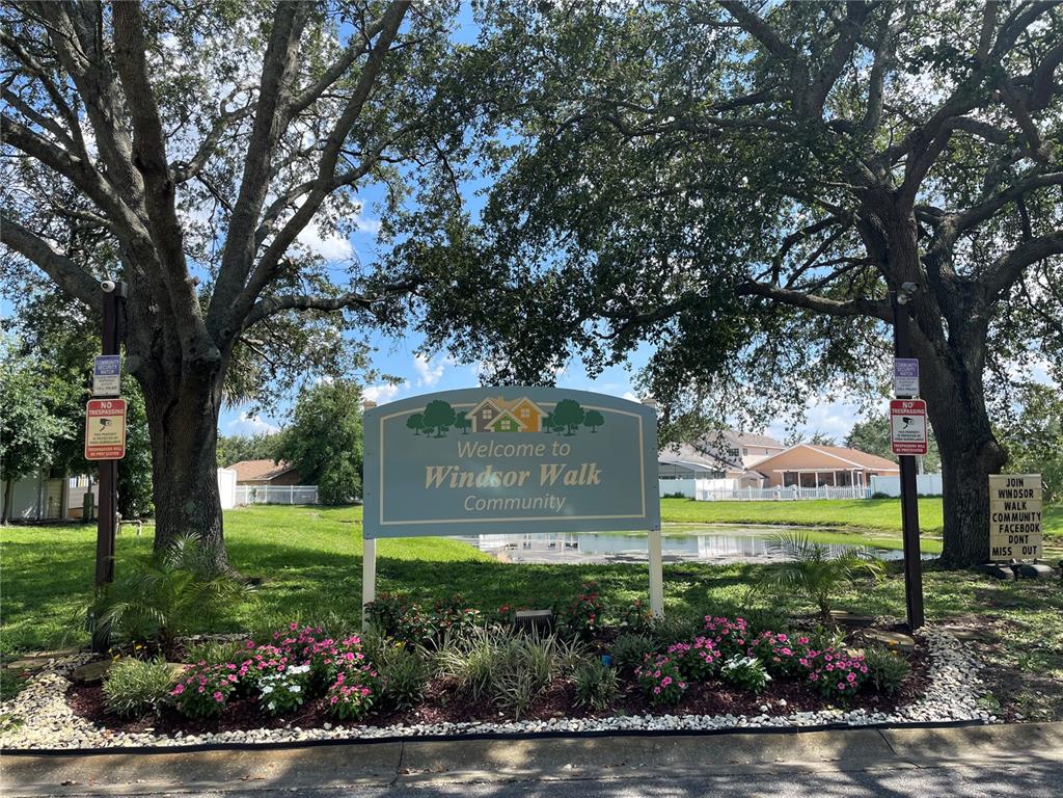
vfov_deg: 53.1
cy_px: 399
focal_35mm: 26
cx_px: 532
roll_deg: +1.1
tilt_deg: +6.1
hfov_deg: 67.3
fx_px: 798
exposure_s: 1/1595
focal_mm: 4.2
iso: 32
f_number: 1.6
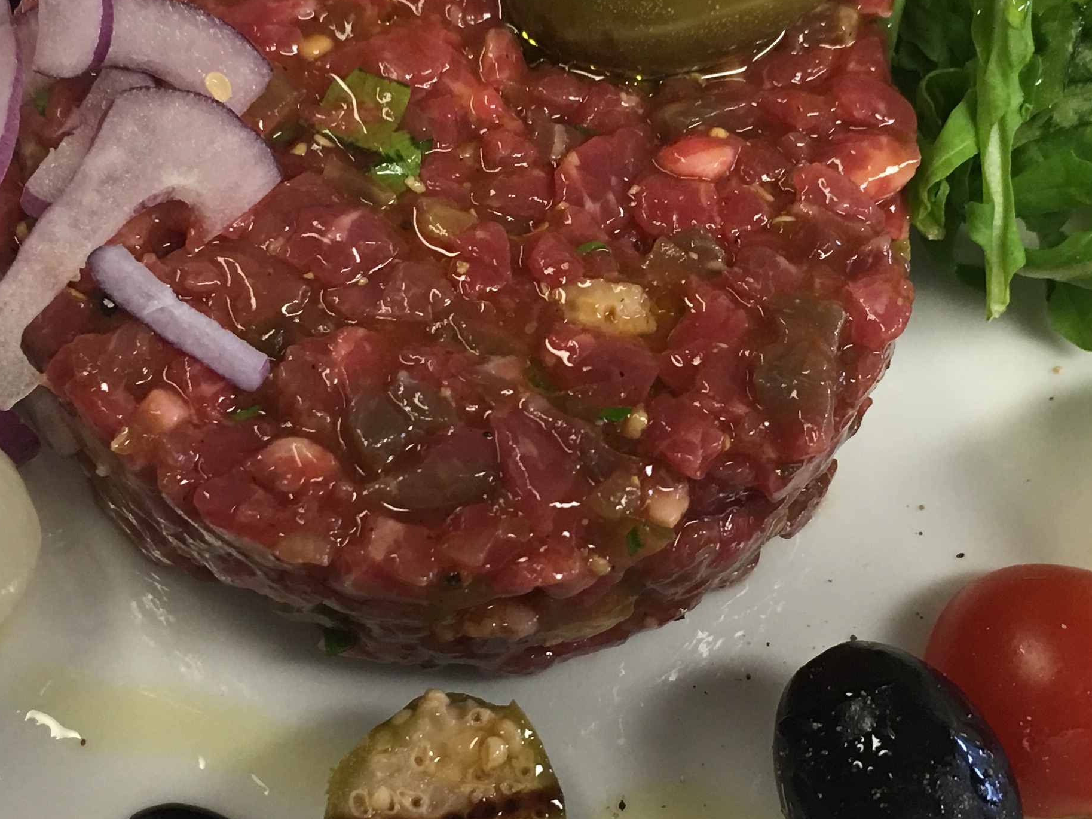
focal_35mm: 64
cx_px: 592
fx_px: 2019
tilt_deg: -60.8
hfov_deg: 30.3
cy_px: 352
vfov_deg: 22.9
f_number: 2.2
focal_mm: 4.15
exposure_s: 1/33
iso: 64
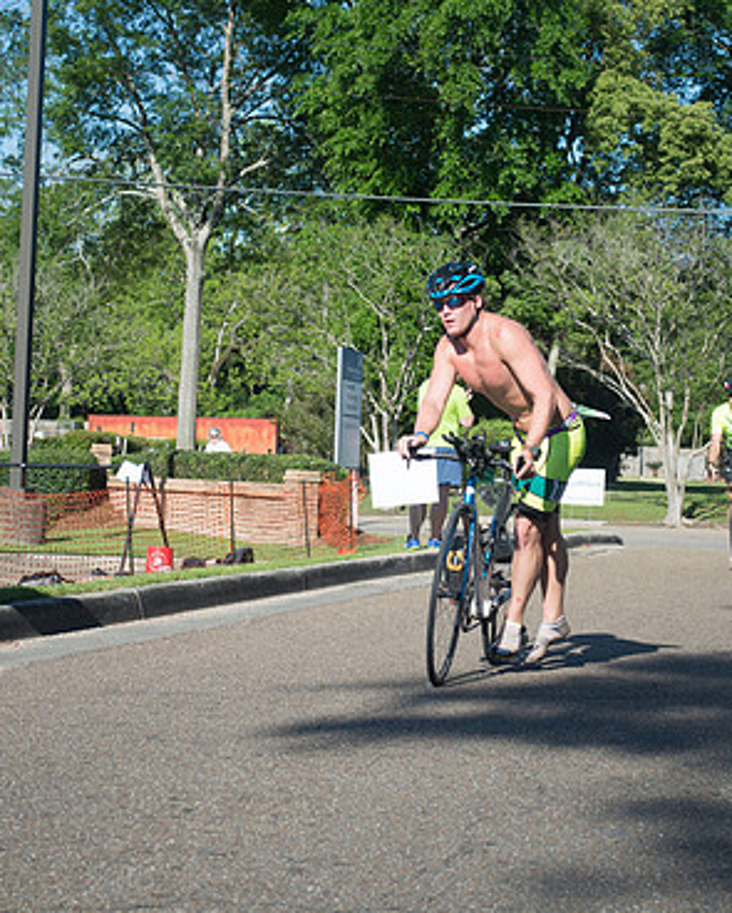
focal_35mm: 79
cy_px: 377
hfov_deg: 19.4
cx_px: 366
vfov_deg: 24.1
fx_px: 2137
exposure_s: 1/1600
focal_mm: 46
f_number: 6.3
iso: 400
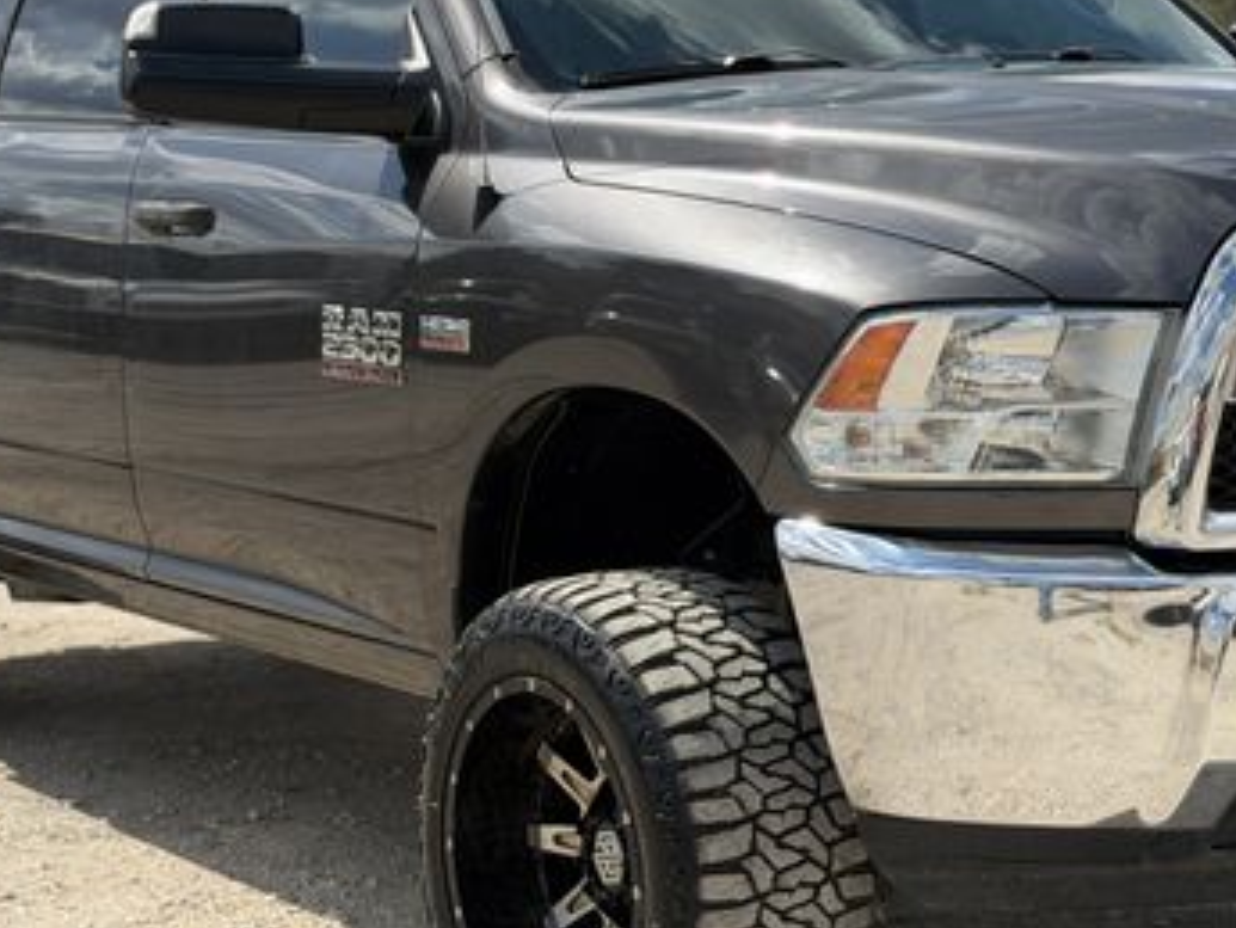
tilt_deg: -3.0
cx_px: 752
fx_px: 3179
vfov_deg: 16.6
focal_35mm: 89
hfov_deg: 22.0
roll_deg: -0.5
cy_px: 416
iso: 80
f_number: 1.78
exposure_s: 1/6536
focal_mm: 6.76
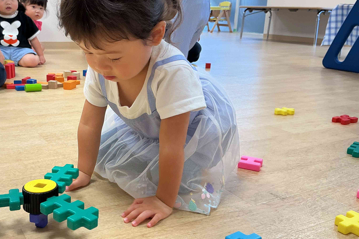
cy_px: 122
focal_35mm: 40
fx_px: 399
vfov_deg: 33.4
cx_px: 131
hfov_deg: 47.9
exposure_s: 1/120
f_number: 1.8
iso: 50
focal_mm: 3
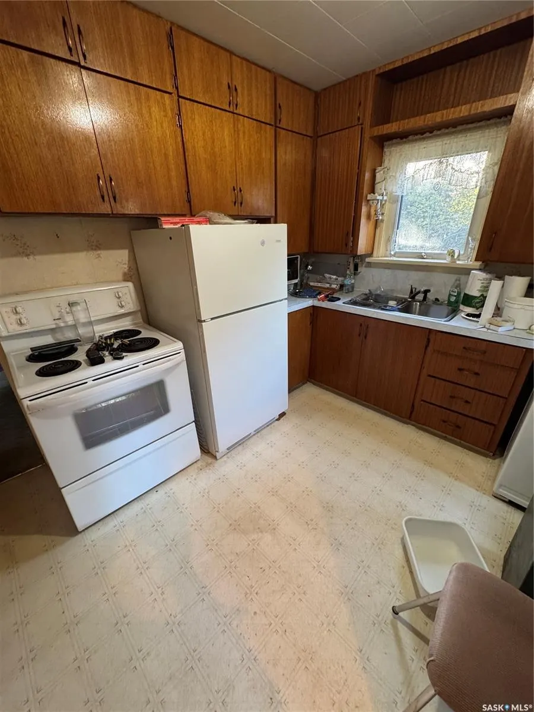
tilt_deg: -24.7
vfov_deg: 102.1
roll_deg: +0.8
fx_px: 288
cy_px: 356
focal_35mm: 14
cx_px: 267
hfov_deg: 85.7
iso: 320
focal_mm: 2.22
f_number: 2.2
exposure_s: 1/60
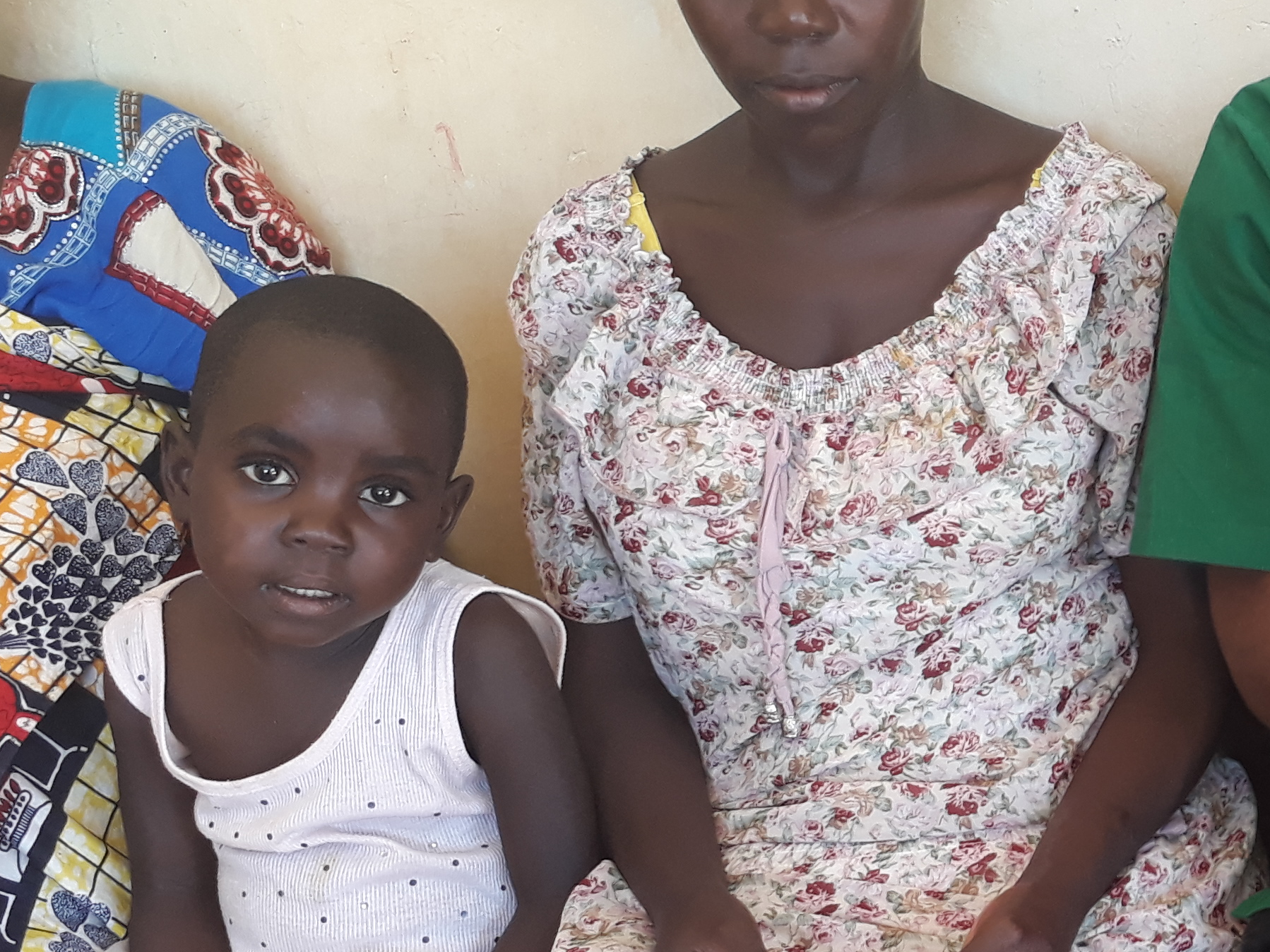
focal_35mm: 62
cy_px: 588
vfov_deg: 23.6
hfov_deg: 28.1
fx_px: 2274
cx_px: 1441
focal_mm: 3.6
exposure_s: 1/33
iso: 40
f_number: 1.9
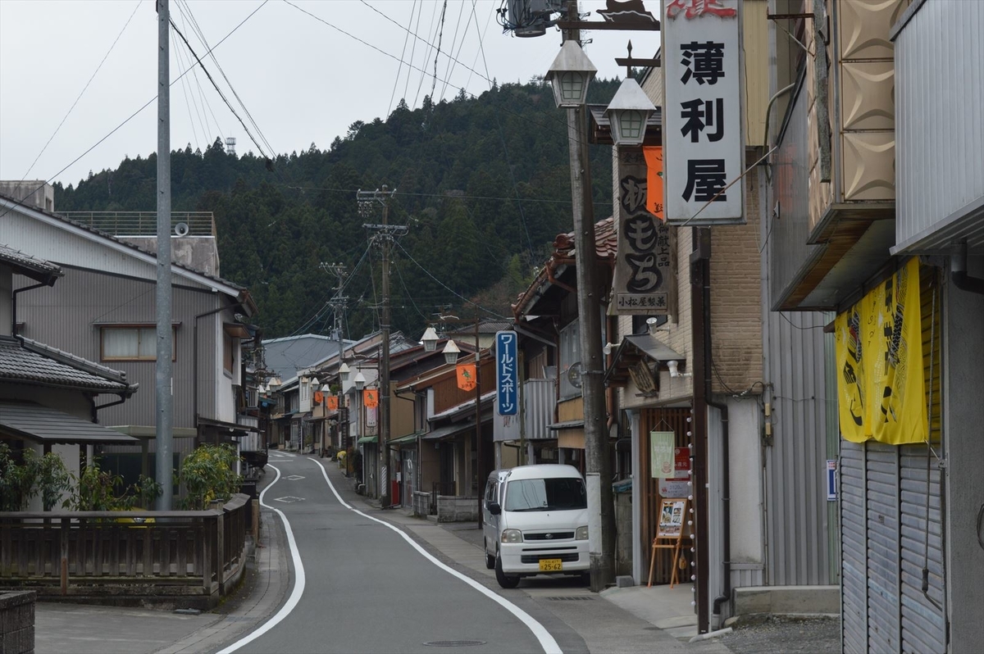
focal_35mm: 66
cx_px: 492
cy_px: 327
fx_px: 1802
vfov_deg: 20.6
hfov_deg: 30.5
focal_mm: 44
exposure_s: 1/250
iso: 400
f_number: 8
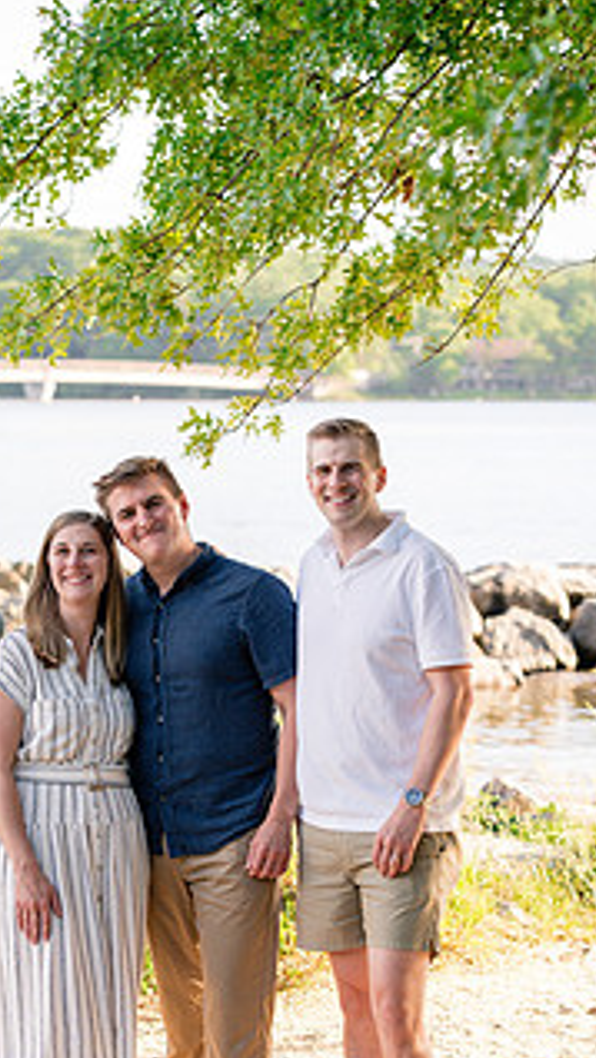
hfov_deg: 9.6
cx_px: 140
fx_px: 3538
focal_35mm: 126
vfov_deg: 17.0
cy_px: 702
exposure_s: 1/640
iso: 800
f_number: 4.5
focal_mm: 85
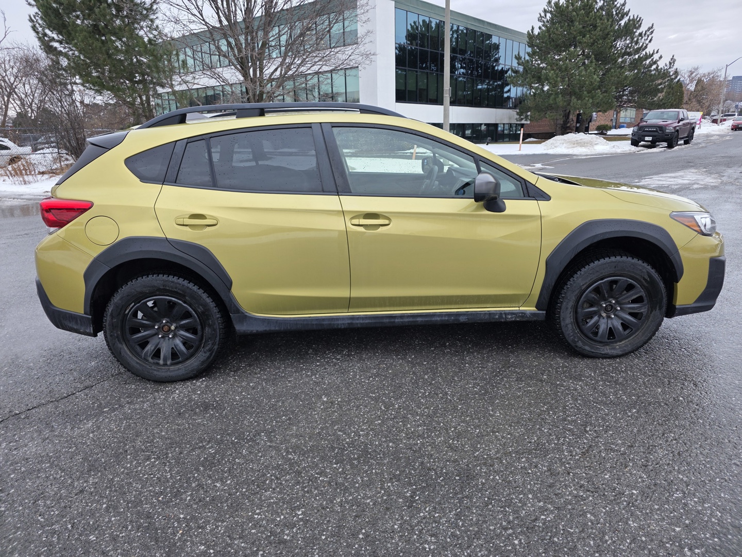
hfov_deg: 73.9
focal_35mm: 23
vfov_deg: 58.9
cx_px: 371
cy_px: 278
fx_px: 493
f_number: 1.7
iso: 50
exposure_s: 1/359
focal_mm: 6.3
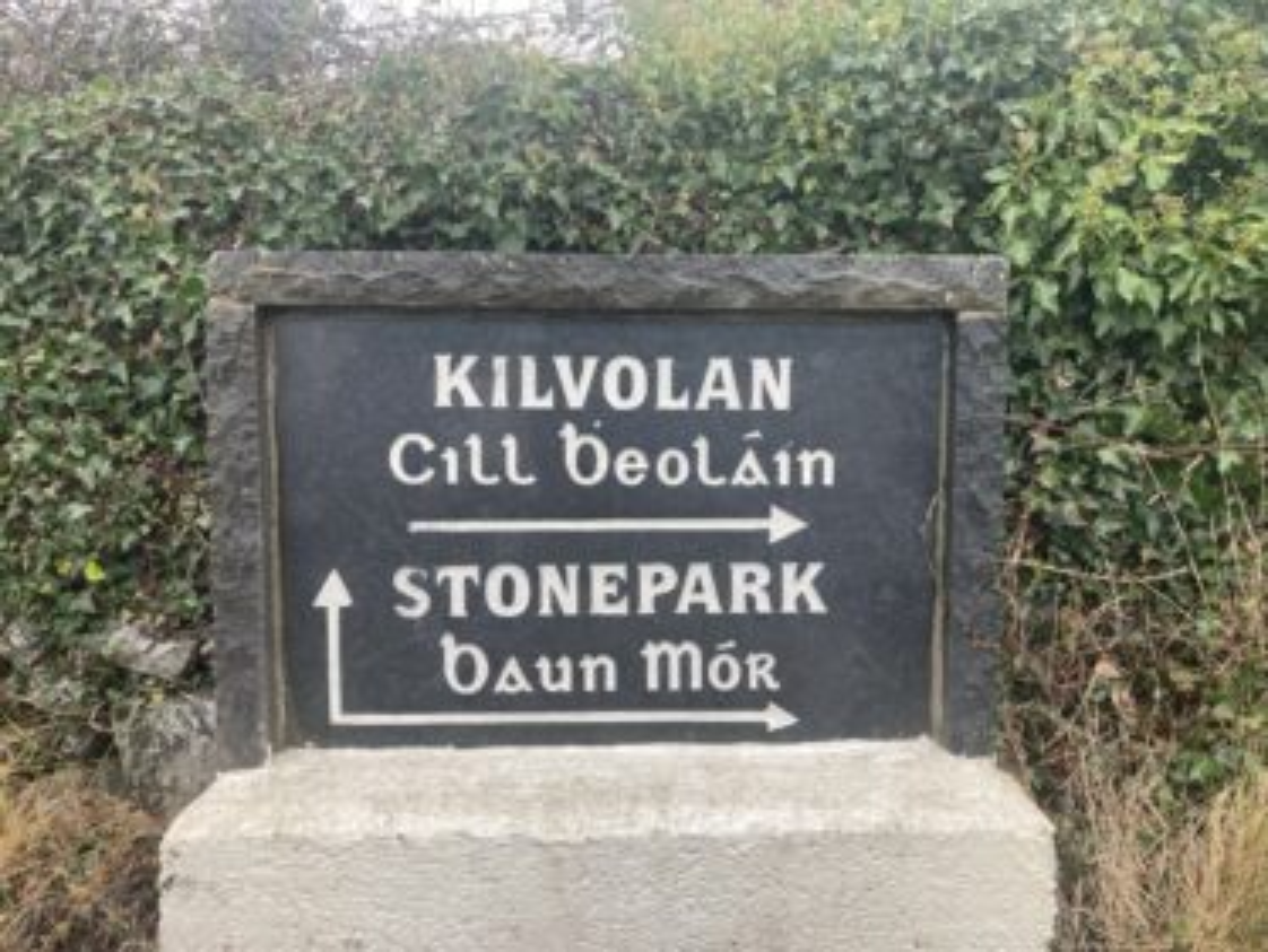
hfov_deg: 63.4
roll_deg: +0.0
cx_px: 634
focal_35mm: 28
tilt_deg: -3.4
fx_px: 1026
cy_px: 476
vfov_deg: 49.8
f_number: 1.8
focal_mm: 3.99
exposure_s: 1/101
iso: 80
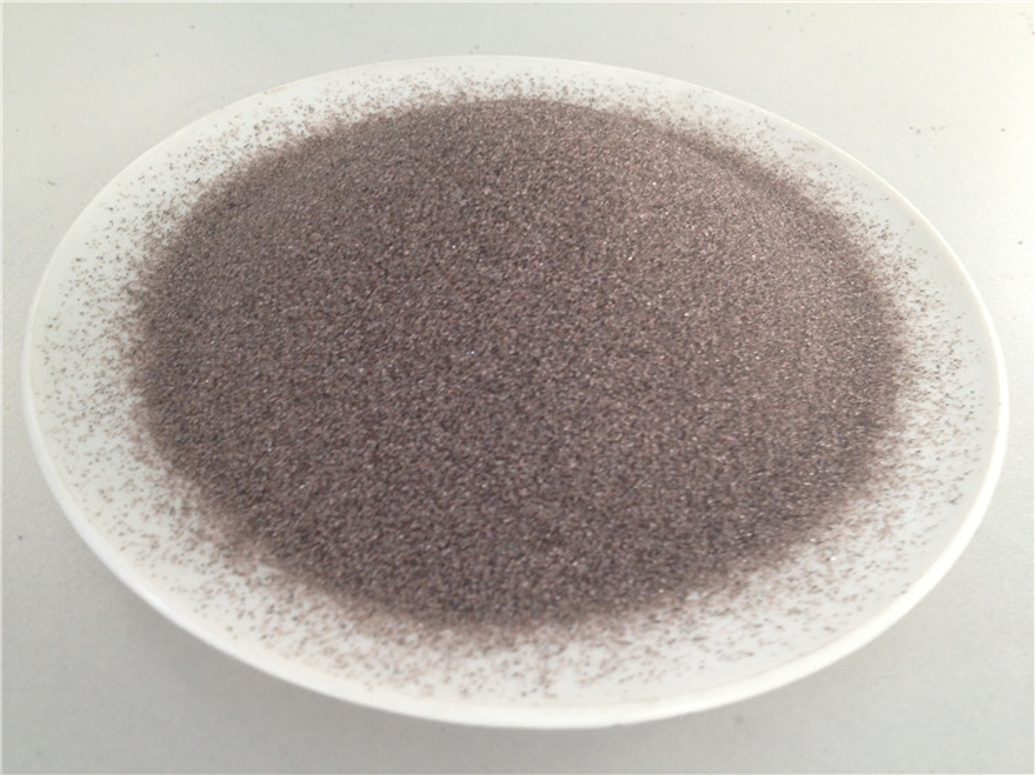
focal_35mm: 35
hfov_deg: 52.6
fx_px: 1046
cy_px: 388
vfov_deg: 40.7
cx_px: 518
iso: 50
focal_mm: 4.28
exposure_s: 1/20
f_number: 2.4
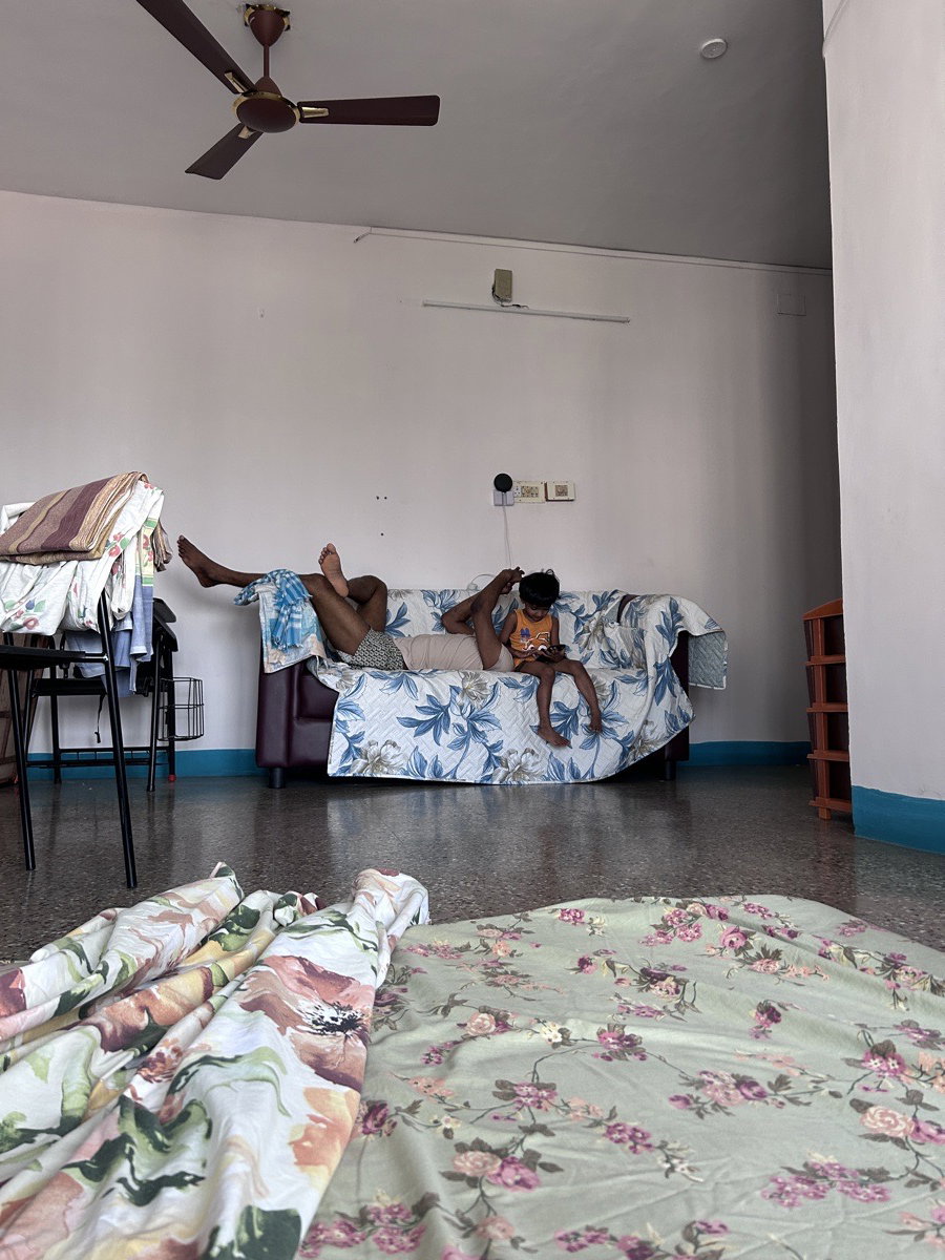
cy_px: 630
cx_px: 472
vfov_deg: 67.3
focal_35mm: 26
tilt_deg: +4.3
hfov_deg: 53.1
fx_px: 946
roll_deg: -0.1
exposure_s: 1/106
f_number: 1.5
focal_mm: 5.7
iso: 125
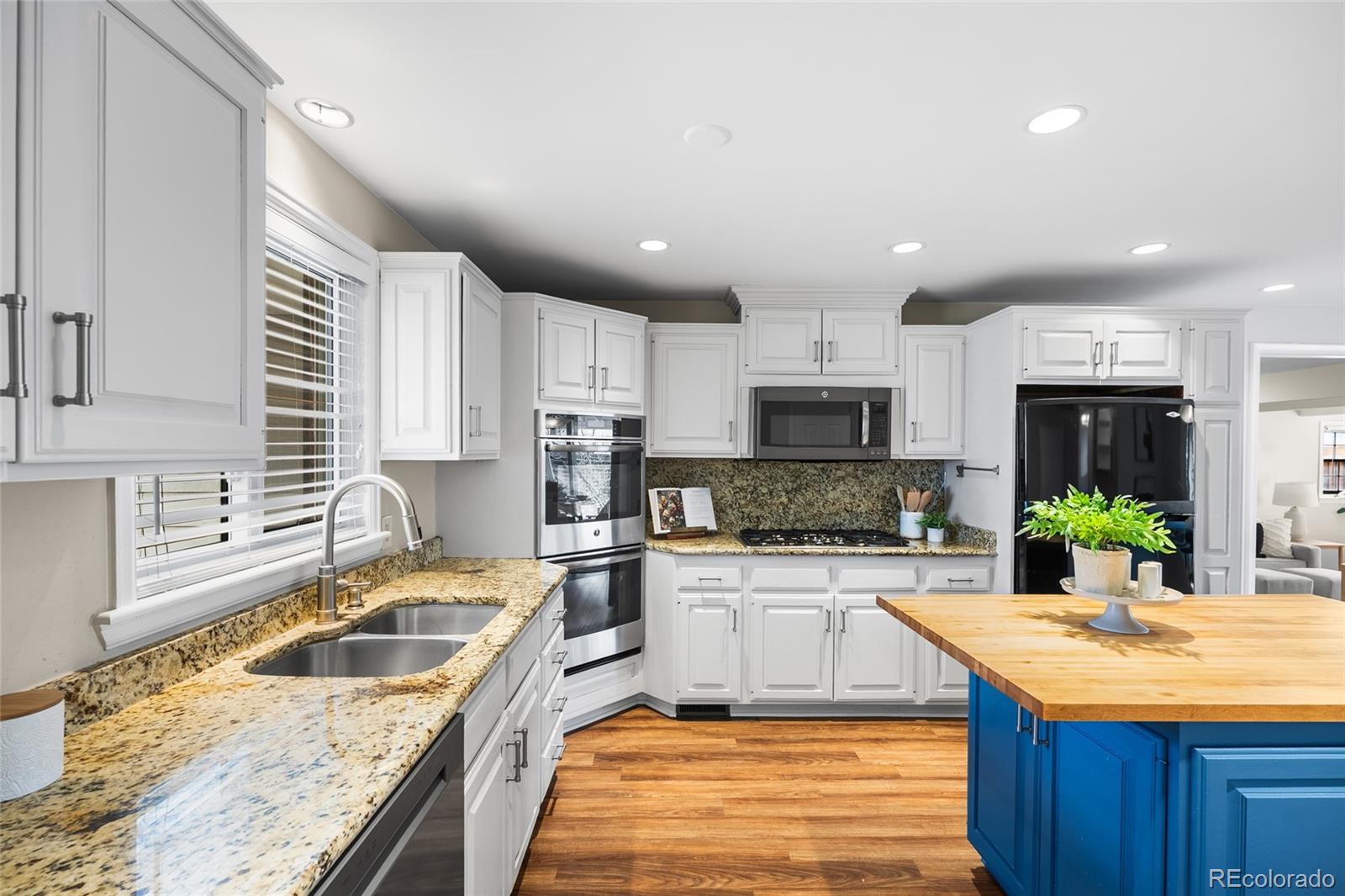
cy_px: 448
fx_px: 598
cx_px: 672
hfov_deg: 96.7
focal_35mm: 16
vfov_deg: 73.7
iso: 200
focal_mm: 16
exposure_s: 1/1.67
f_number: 8
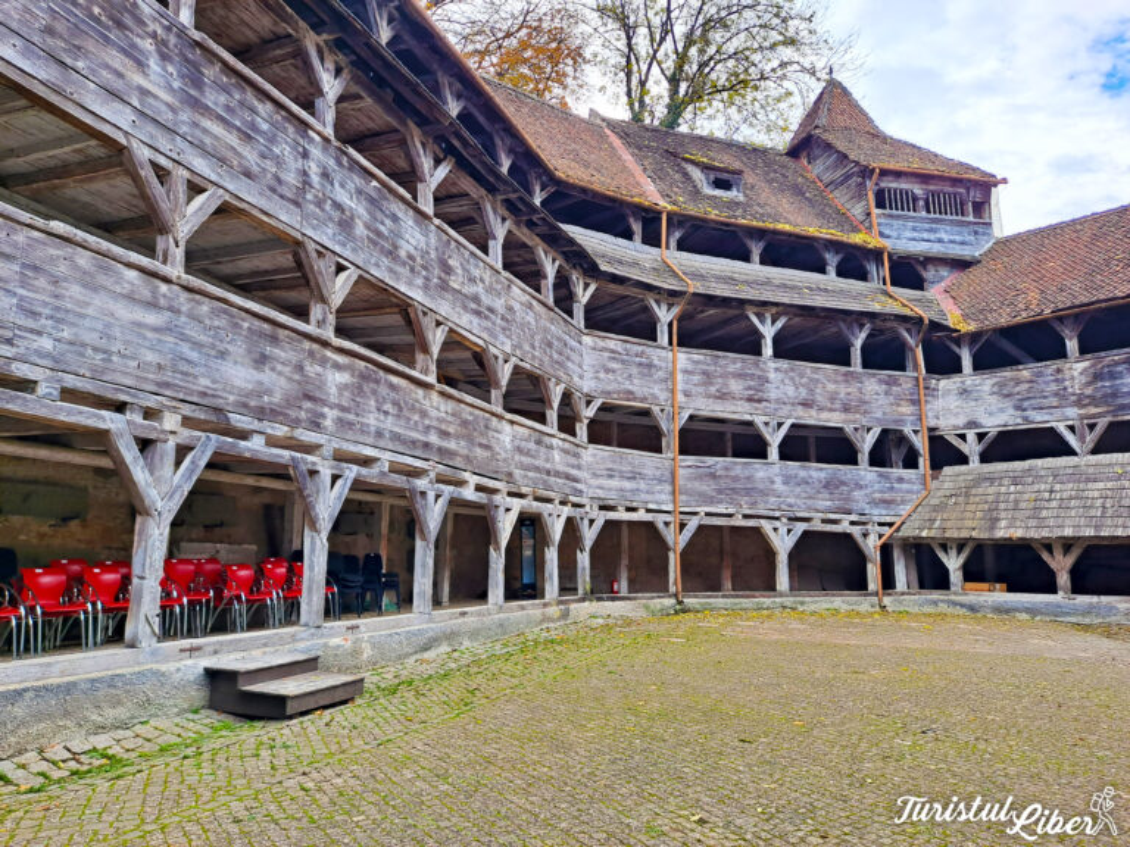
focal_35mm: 25
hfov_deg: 69.4
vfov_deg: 54.9
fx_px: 816
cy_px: 424
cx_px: 565
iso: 32
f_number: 2
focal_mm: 4.6
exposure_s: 1/197
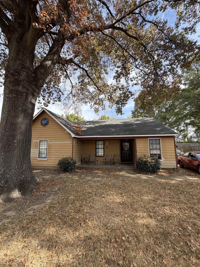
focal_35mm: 14
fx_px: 108
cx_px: 100
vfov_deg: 102.1
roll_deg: +0.2
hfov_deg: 85.7
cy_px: 134
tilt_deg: +6.9
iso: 50
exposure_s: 1/502
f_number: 2.2
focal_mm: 2.22
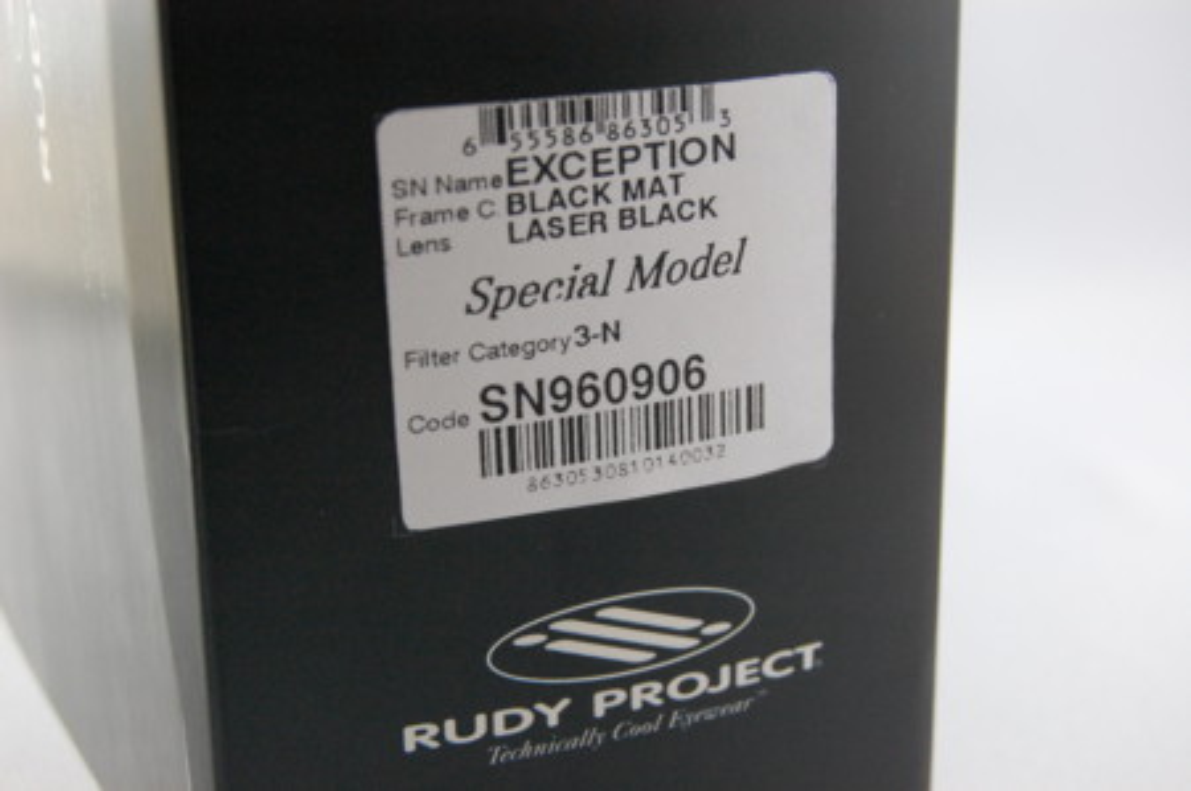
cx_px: 596
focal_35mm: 68
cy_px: 396
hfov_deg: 29.9
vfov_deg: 20.1
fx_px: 2231
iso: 1600
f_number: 8
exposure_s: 1/100
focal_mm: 45
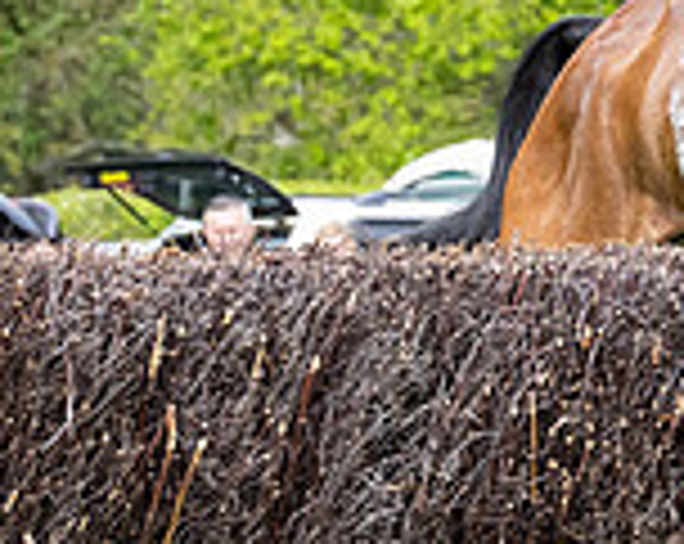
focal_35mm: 540
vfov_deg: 2.9
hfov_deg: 3.6
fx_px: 10911
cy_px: -36
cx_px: 879
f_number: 4
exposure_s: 1/2500
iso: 640
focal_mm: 75
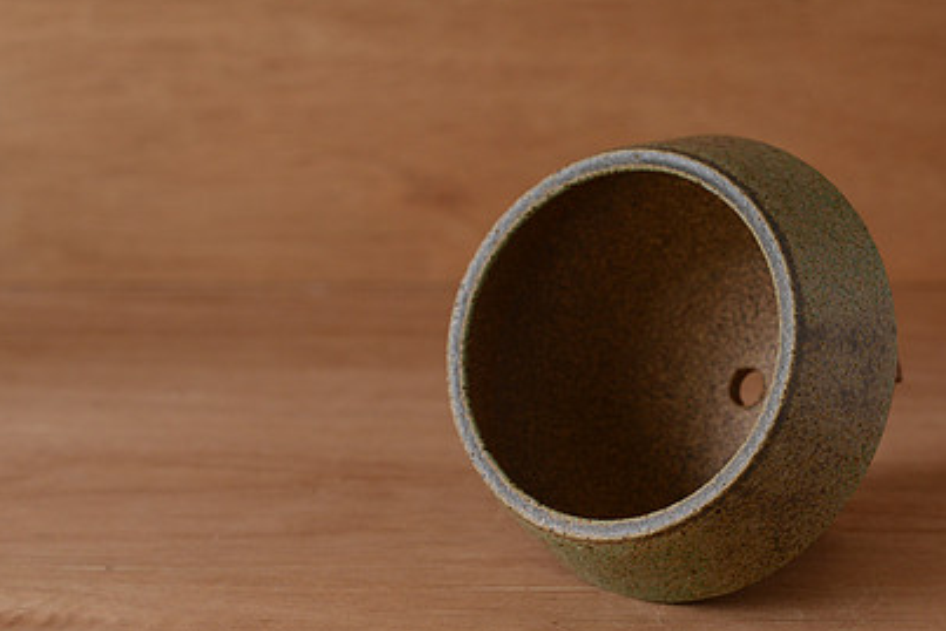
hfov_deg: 27.9
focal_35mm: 72
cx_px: 636
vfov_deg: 18.9
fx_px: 1893
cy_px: 384
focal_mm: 50
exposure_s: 1/80
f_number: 5
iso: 640
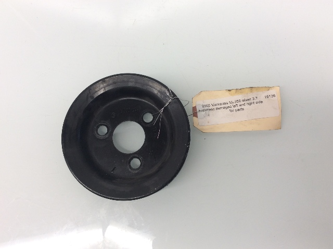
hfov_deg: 56.9
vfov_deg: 44.1
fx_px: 307
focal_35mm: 32
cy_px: 124
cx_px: 166
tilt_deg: -79.3
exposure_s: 1/40
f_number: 2.4
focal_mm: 3.3
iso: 32
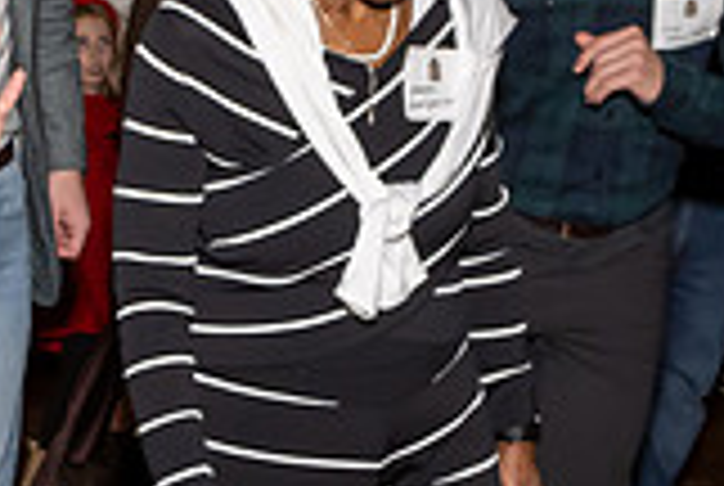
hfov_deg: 17.0
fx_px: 2317
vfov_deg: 11.7
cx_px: -122
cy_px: 576
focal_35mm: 115
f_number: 8
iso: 640
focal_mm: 17
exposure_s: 1/250
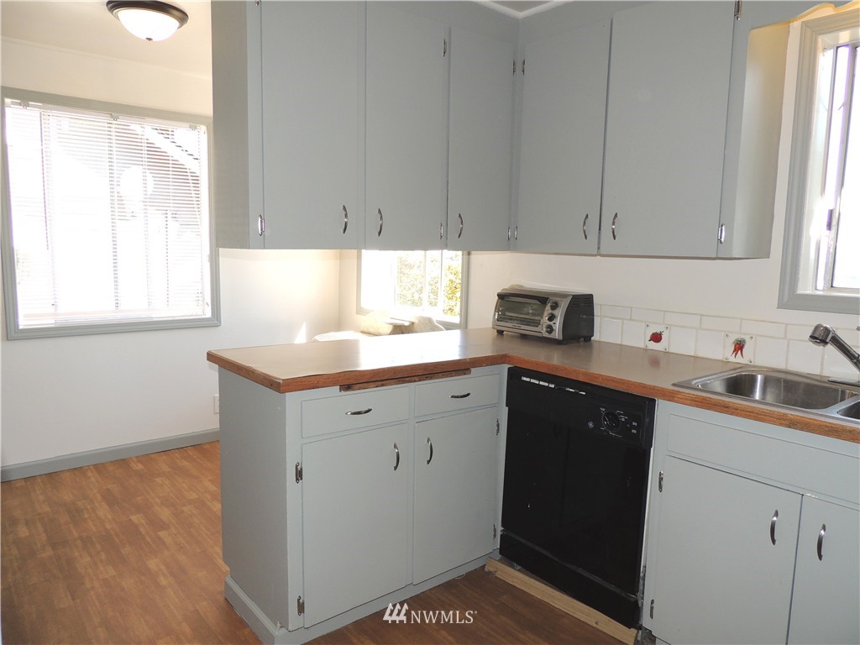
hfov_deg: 71.6
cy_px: 322
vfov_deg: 56.8
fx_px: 596
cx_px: 430
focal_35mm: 24
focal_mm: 4.3
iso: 100
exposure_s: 1/100
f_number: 3
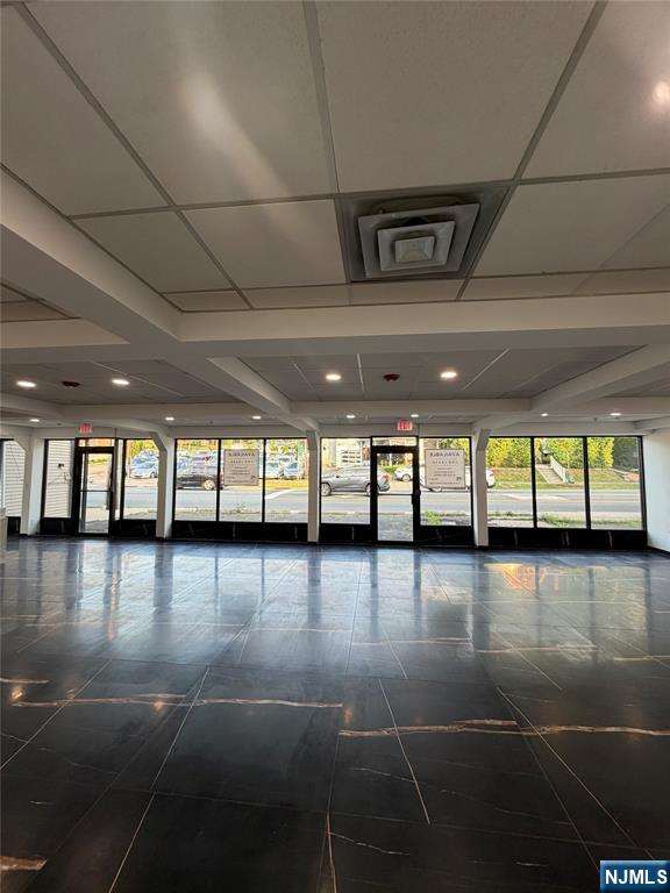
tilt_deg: +4.0
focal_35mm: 14
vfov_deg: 102.1
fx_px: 361
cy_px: 446
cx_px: 335
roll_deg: -0.3
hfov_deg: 85.7
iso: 100
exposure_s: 1/120
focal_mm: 2.22
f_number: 2.2
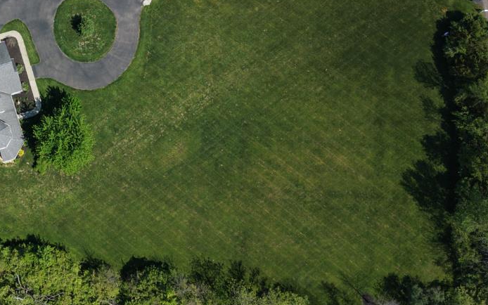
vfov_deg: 23.3
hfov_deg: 34.3
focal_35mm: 55
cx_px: 27
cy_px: 76
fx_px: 732
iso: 100
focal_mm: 8.67
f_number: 1.8
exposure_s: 1/3000
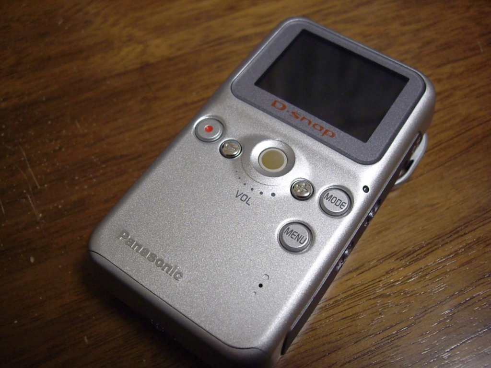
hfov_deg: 49.0
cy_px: 184
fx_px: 539
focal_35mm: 38
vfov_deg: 37.7
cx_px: 246
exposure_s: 1/60
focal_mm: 7.9
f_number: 2.8
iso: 400
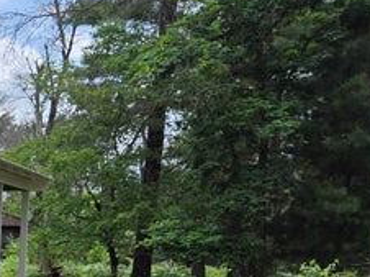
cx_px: -259
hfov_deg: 18.5
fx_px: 929
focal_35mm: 87
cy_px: 303
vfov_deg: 16.4
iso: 25
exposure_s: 1/1391
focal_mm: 5.4
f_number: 1.8
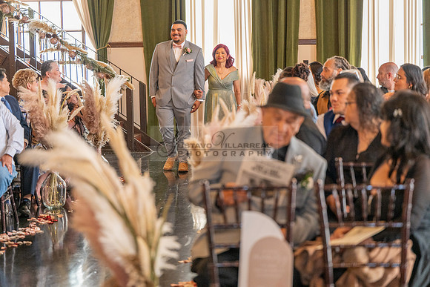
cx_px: 215
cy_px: 144
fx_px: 1027
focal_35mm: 86
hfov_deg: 23.6
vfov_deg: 15.9
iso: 1600
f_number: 2.8
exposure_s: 1/200
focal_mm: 86
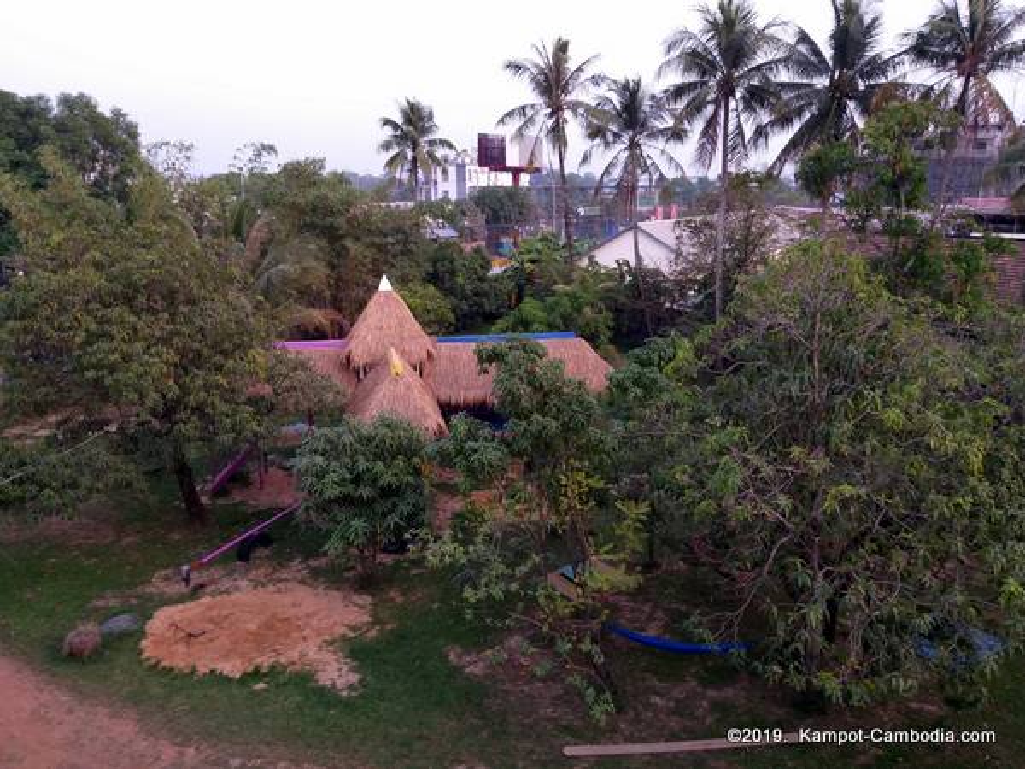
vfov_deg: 53.1
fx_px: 770
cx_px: 512
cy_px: 384
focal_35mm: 26
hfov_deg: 67.3
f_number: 1.7
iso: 80
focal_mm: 3.93
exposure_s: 1/100
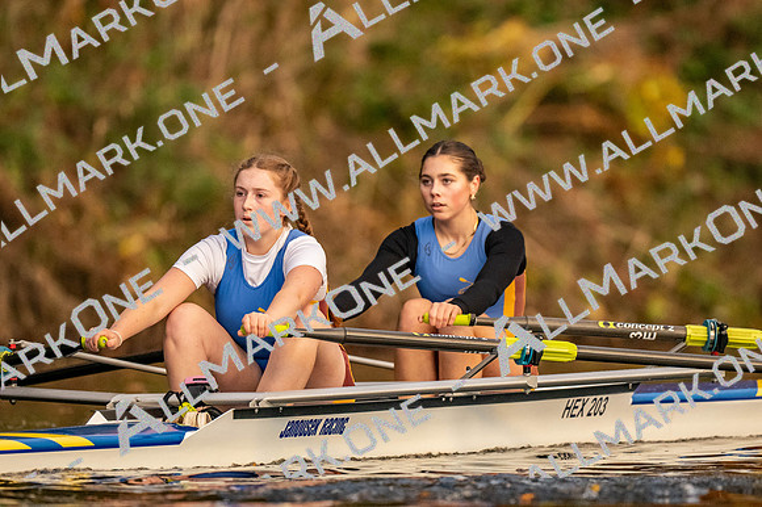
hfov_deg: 2.3
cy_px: 254
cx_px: 381
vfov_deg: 1.5
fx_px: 19038
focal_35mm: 900
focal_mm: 600
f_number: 4
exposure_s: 1/2500
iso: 3200
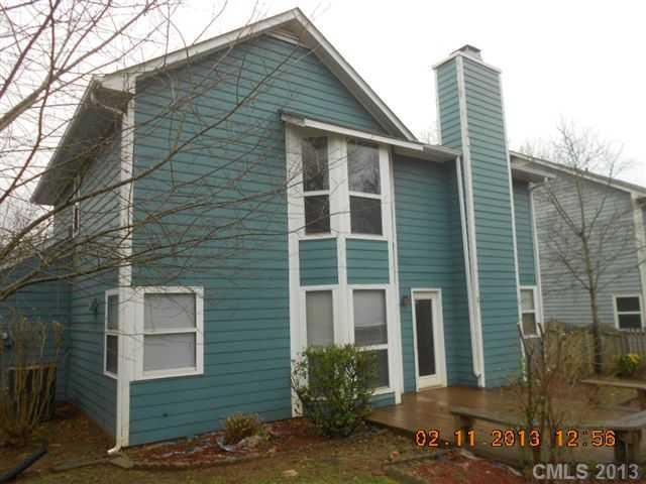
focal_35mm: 26
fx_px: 485
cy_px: 242
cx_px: 323
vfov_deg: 53.1
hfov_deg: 67.3
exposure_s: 1/100
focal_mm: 4.6
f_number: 3.2
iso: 80
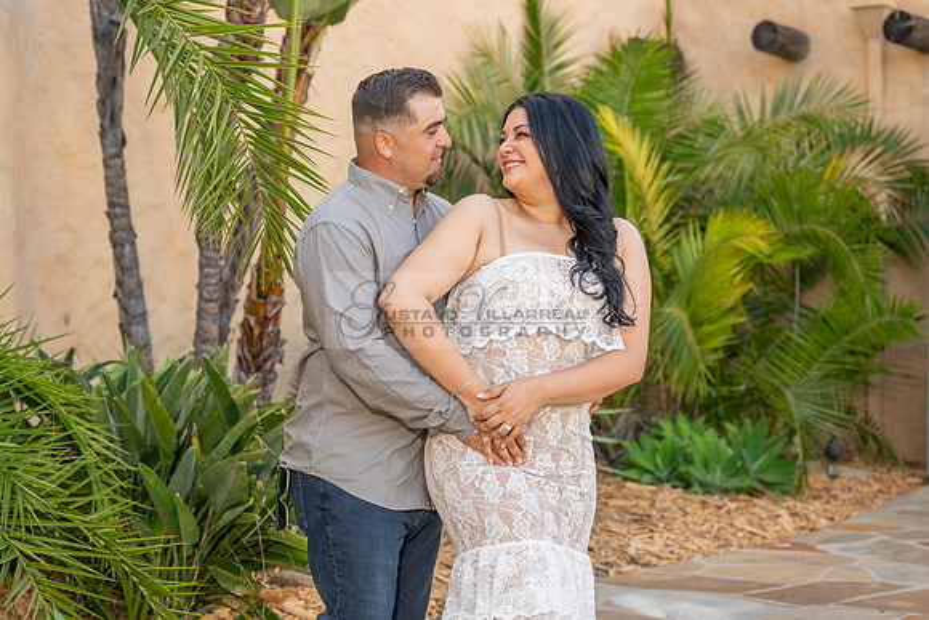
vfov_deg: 17.5
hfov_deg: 26.0
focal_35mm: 78
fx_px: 2009
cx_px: 465
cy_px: 286
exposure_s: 1/200
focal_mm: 70
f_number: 4
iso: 200
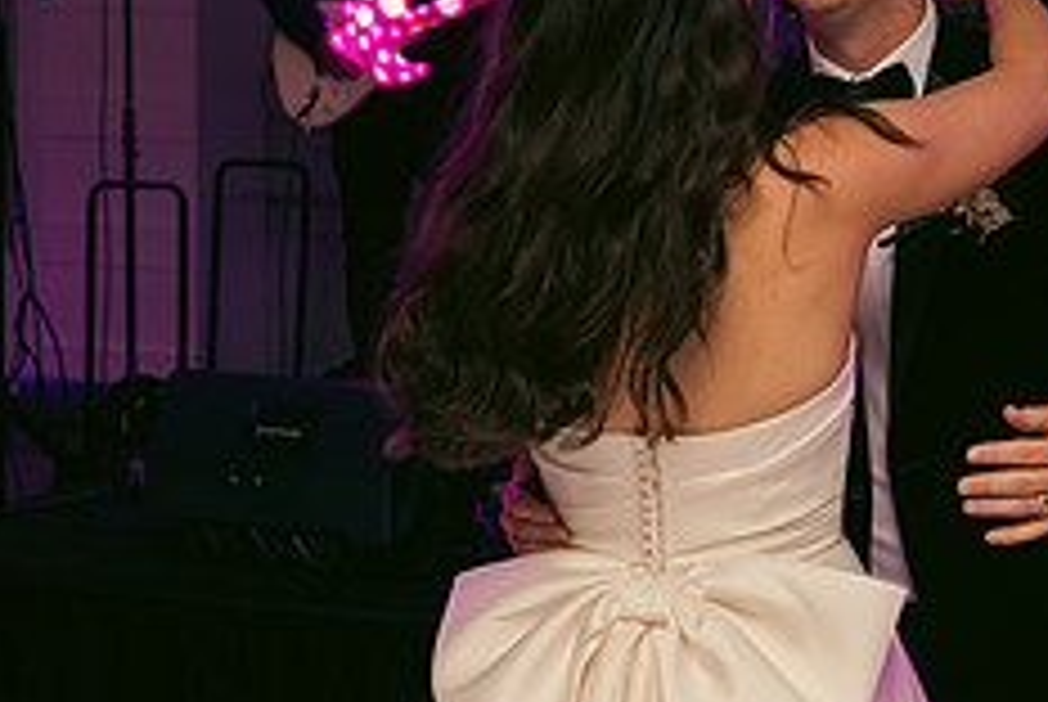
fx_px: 2536
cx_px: 765
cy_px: 205
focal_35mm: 87
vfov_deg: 15.7
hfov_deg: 23.2
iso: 800
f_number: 3.5
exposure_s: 1/160
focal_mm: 35
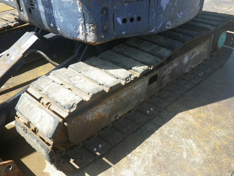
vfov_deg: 38.7
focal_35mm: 37
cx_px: 125
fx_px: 250
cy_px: 88
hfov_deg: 50.1
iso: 80
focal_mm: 6.1
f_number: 3.8
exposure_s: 1/200
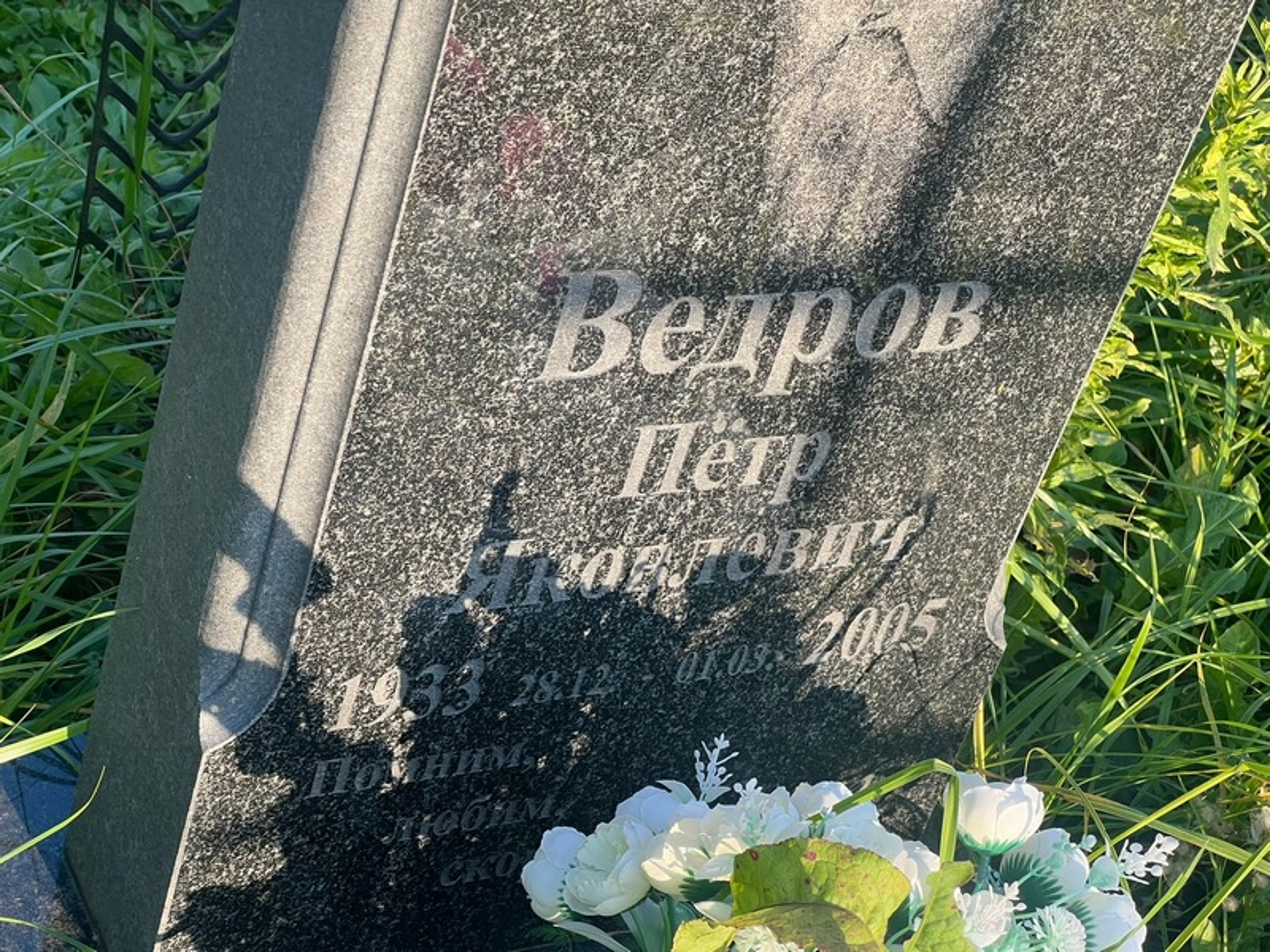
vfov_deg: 19.1
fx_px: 2825
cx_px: 635
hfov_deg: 25.3
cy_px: 476
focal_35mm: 77
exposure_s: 1/111
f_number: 2.8
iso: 32
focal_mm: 9
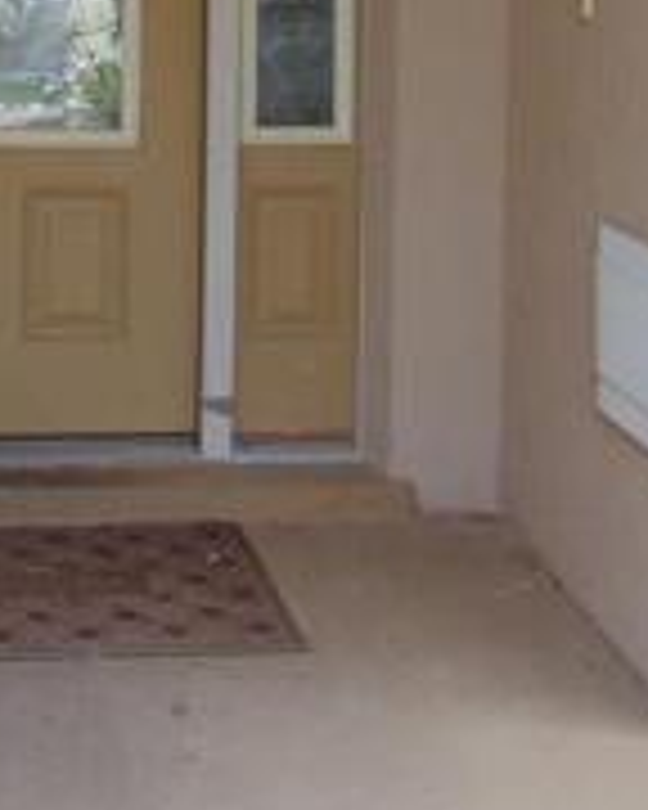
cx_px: 43
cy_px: -101
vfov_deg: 22.6
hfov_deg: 19.0
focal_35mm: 79
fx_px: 1894
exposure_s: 1/200
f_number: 3
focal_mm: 4.5
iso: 80
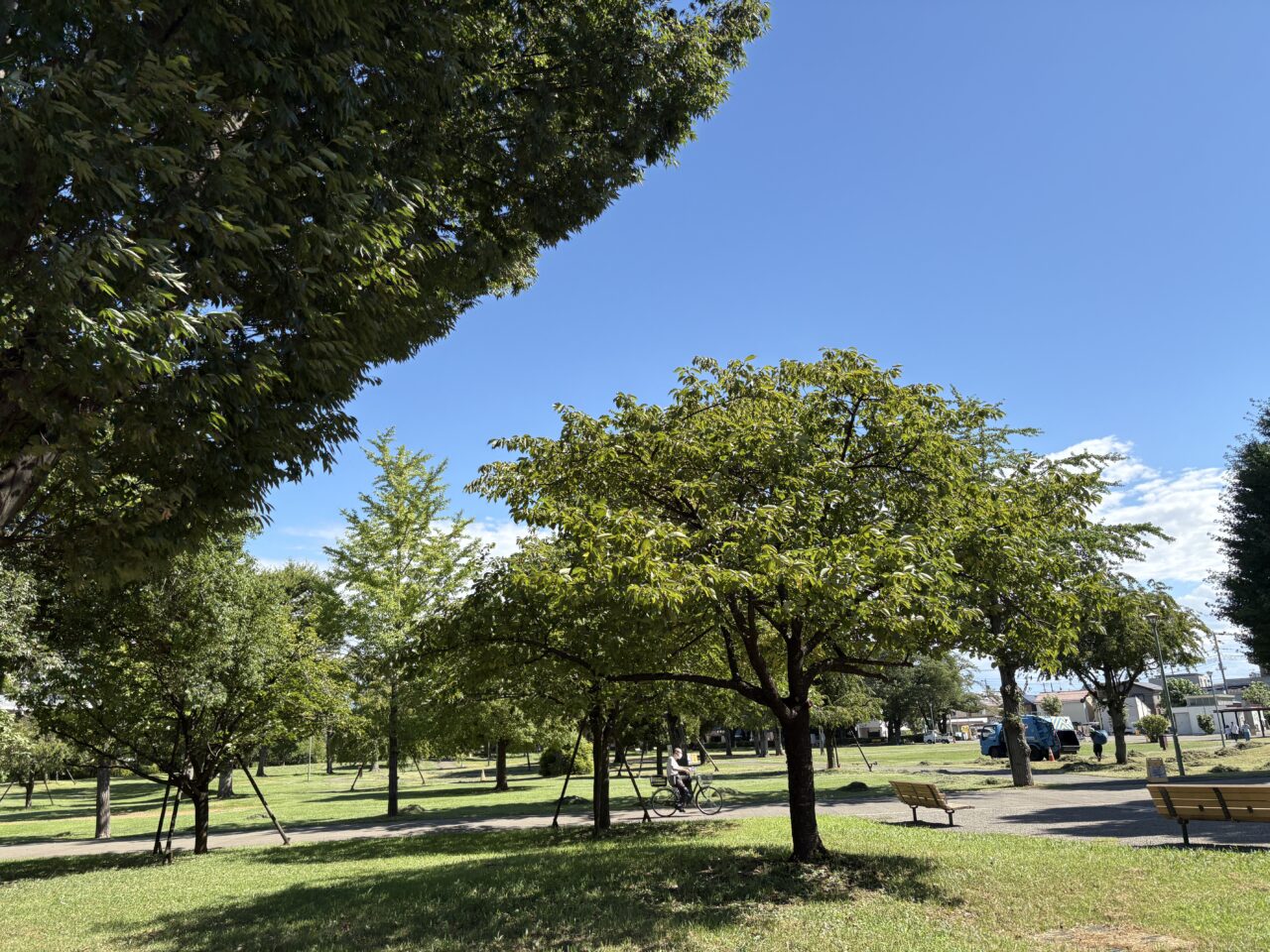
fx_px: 954
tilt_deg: +16.9
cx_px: 635
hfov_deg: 67.3
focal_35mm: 26
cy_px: 476
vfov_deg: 53.1
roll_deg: +2.7
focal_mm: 5.96
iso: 50
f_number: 1.6
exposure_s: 1/1953
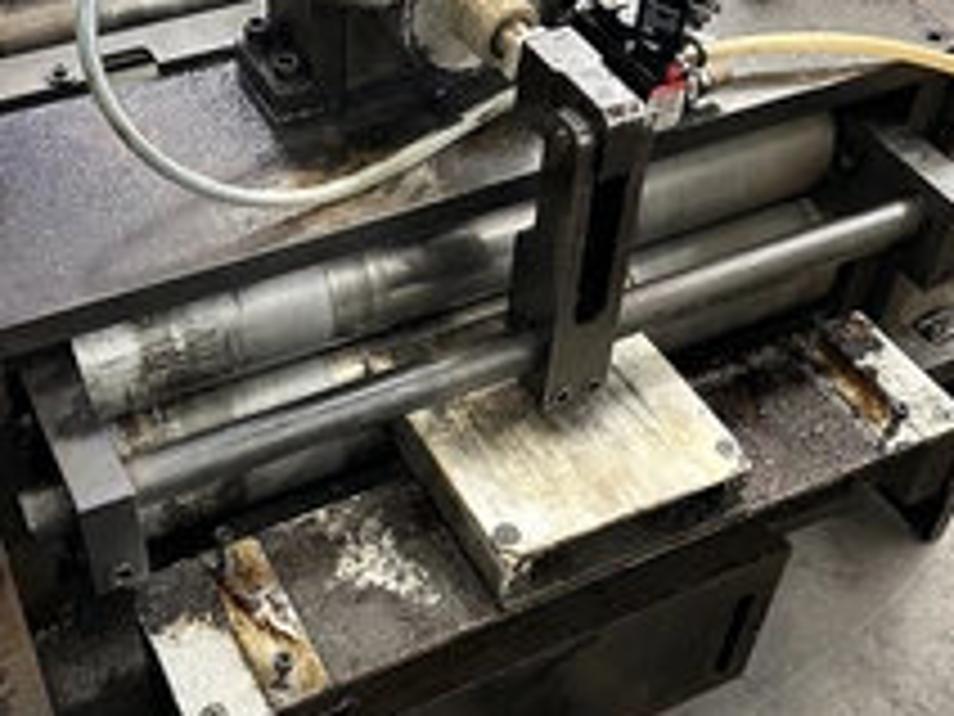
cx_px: 396
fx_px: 1350
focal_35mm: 49
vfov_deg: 29.6
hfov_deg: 38.8
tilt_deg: -46.9
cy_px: 405
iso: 320
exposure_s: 1/60
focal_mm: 5.7
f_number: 1.5
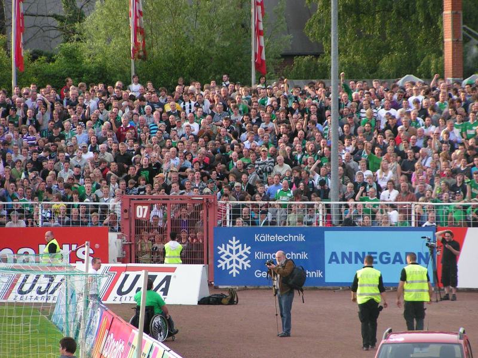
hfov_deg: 7.6
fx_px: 3576
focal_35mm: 259
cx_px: 239
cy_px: 179
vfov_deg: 5.7
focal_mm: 39.6
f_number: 3.5
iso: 125
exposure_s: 1/320
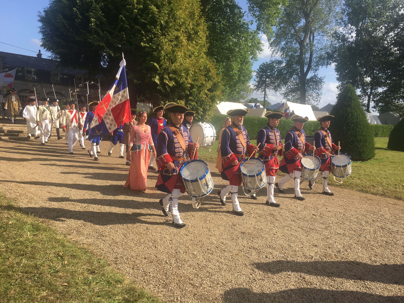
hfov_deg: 61.7
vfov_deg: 48.2
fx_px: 338
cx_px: 202
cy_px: 152
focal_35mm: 29
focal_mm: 4.15
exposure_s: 1/986
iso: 25
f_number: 2.2
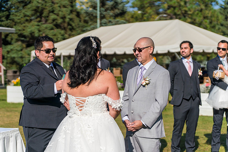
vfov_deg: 15.5
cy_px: 76
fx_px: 557
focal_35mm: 88
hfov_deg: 23.1
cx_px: 114
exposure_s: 1/8000
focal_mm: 88
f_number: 3.2
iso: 250
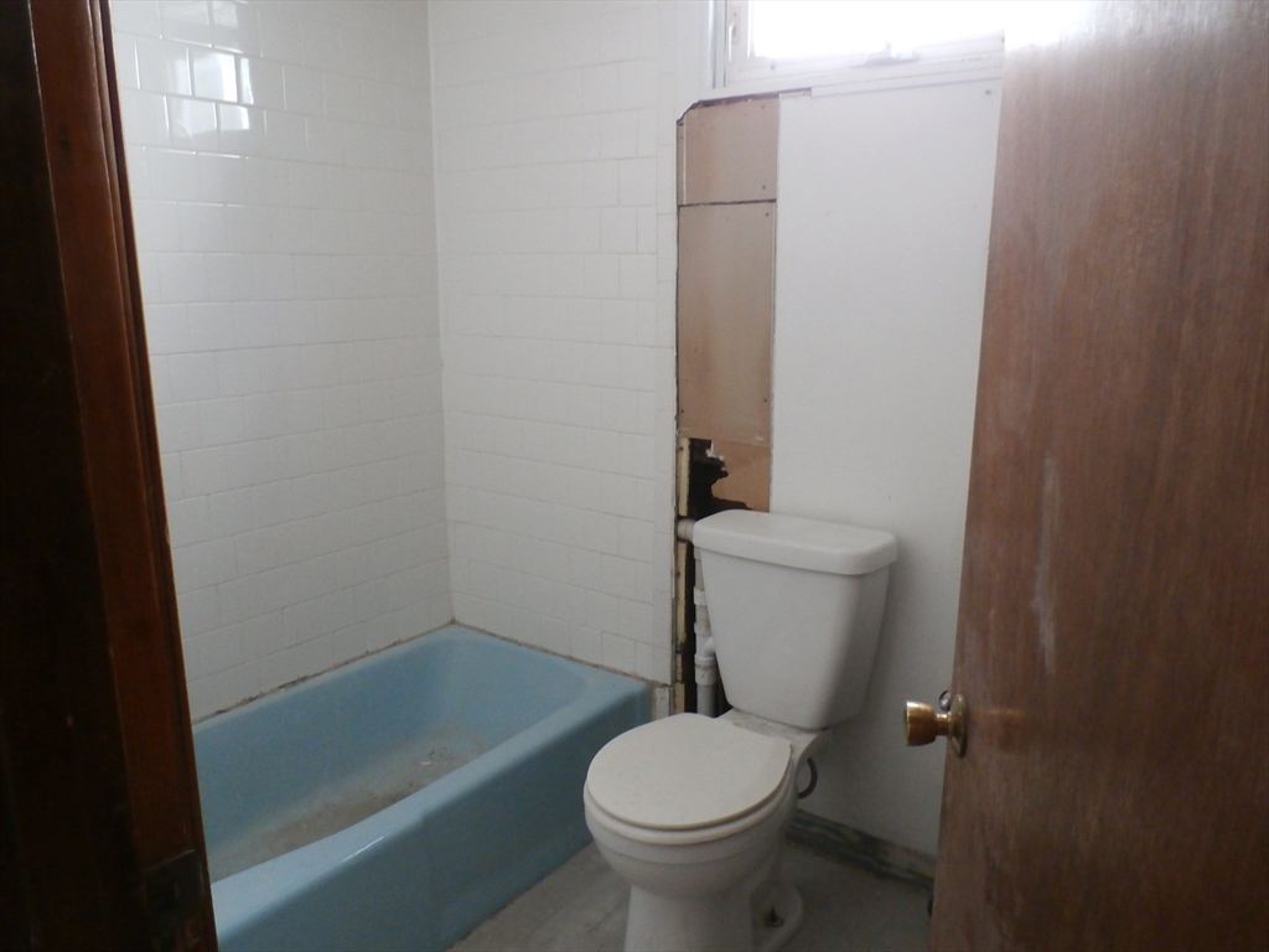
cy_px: 476
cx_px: 634
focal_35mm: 25
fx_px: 916
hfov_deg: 69.4
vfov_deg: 54.9
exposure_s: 1/25
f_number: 3
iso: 400
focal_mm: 4.5
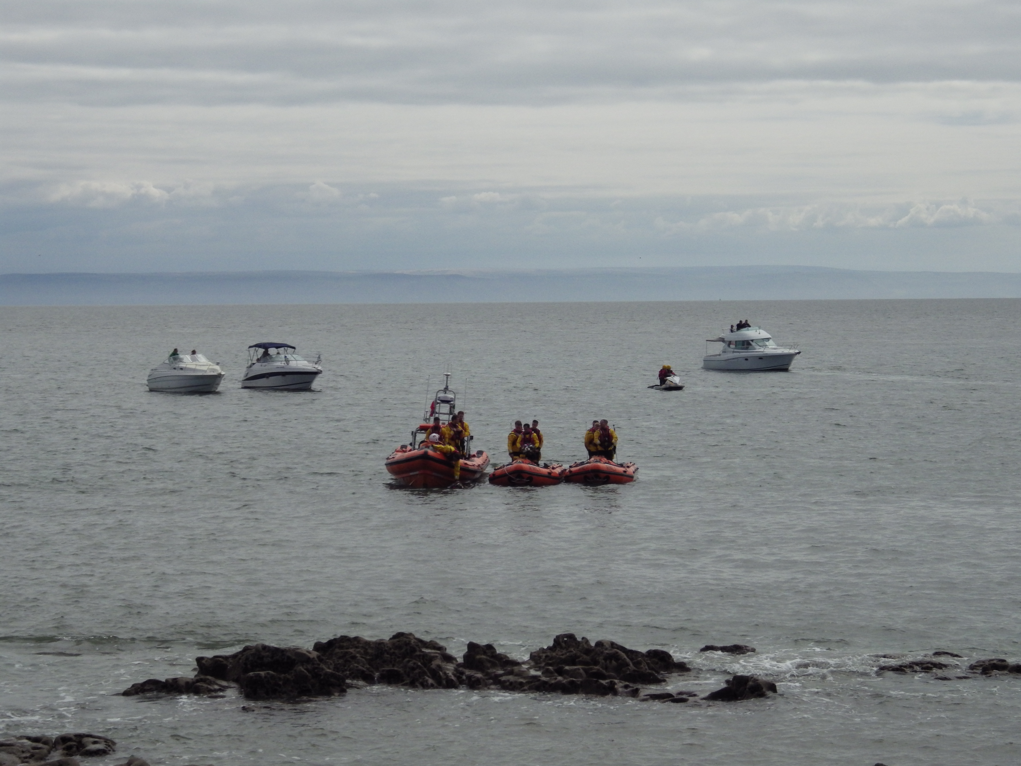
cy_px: 383
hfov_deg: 19.1
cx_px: 510
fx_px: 3038
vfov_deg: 14.4
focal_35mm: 103
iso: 200
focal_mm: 18.4
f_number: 14.4
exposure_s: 1/320
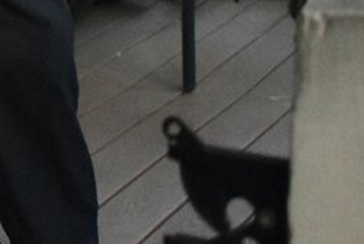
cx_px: -513
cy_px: -328
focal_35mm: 169
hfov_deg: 10.4
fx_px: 1711
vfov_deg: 7.6
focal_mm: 20
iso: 3200
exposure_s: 1/2000
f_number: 3.8
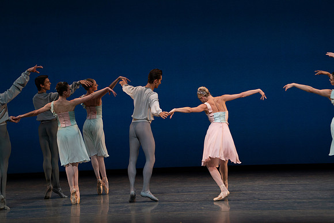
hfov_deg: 10.3
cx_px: 167
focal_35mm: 200
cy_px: 112
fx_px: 1856
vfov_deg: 6.9
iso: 3200
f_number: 8
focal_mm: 200
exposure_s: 1/500
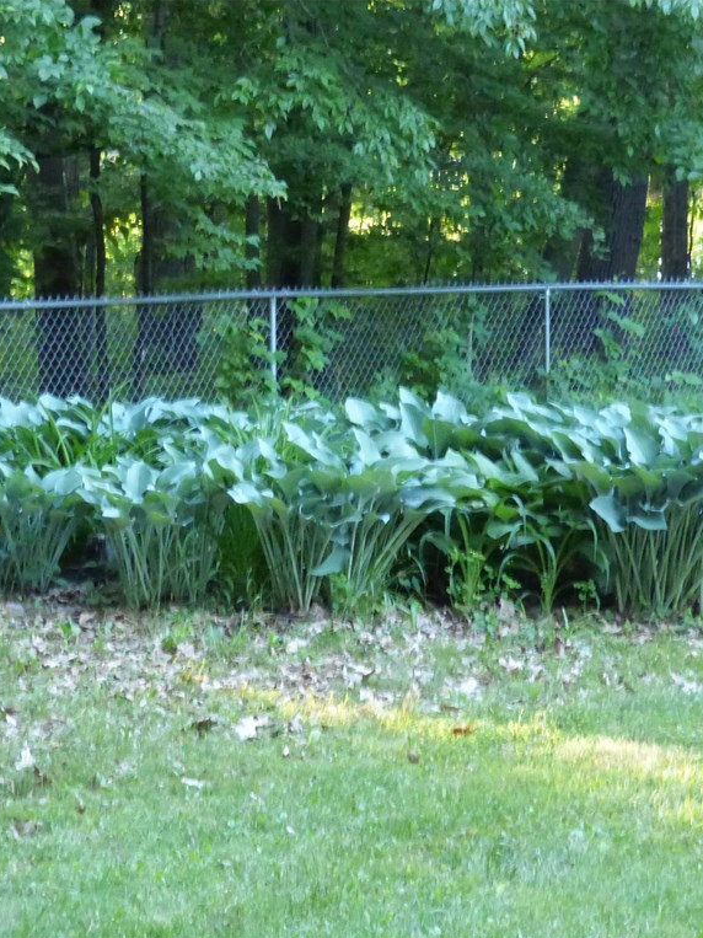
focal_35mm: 149
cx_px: 290
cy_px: 470
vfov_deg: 13.3
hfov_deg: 10.0
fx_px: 4036
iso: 1600
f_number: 4.9
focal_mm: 18.28
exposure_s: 1/40
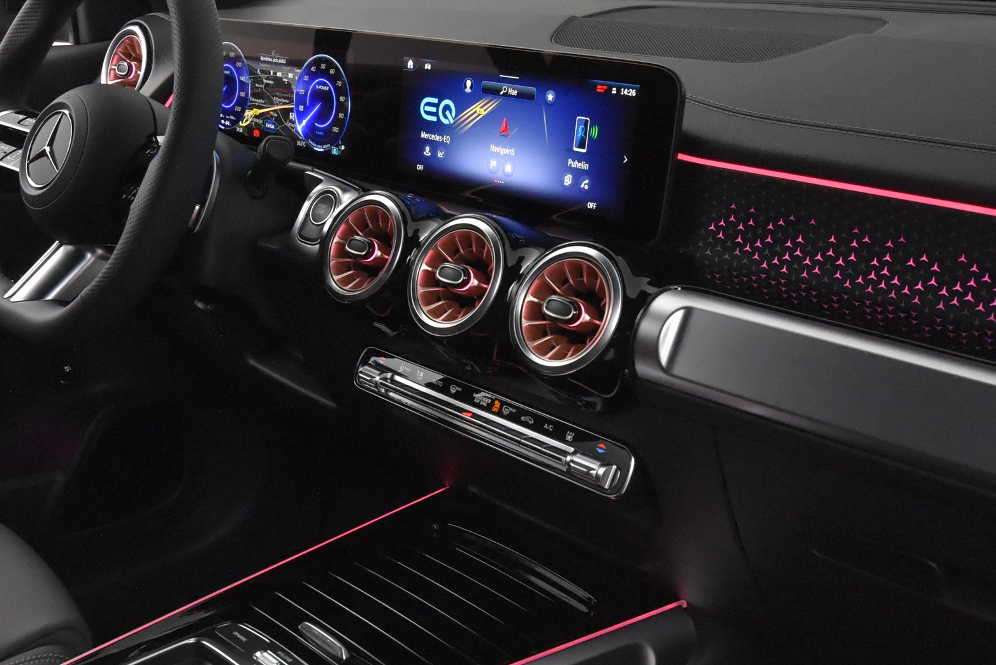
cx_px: 298
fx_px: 1329
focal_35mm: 48
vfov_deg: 28.1
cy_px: 378
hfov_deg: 40.4
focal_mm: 20
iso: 6400
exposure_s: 1/60
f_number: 5.6
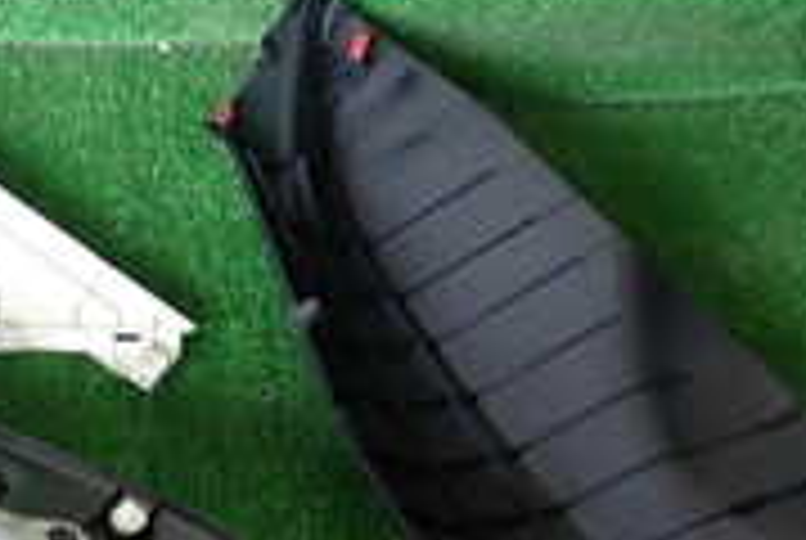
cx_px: -45
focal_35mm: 87
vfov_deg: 15.5
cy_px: 513
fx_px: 1951
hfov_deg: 22.2
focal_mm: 4.5
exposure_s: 1/60
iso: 200
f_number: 2
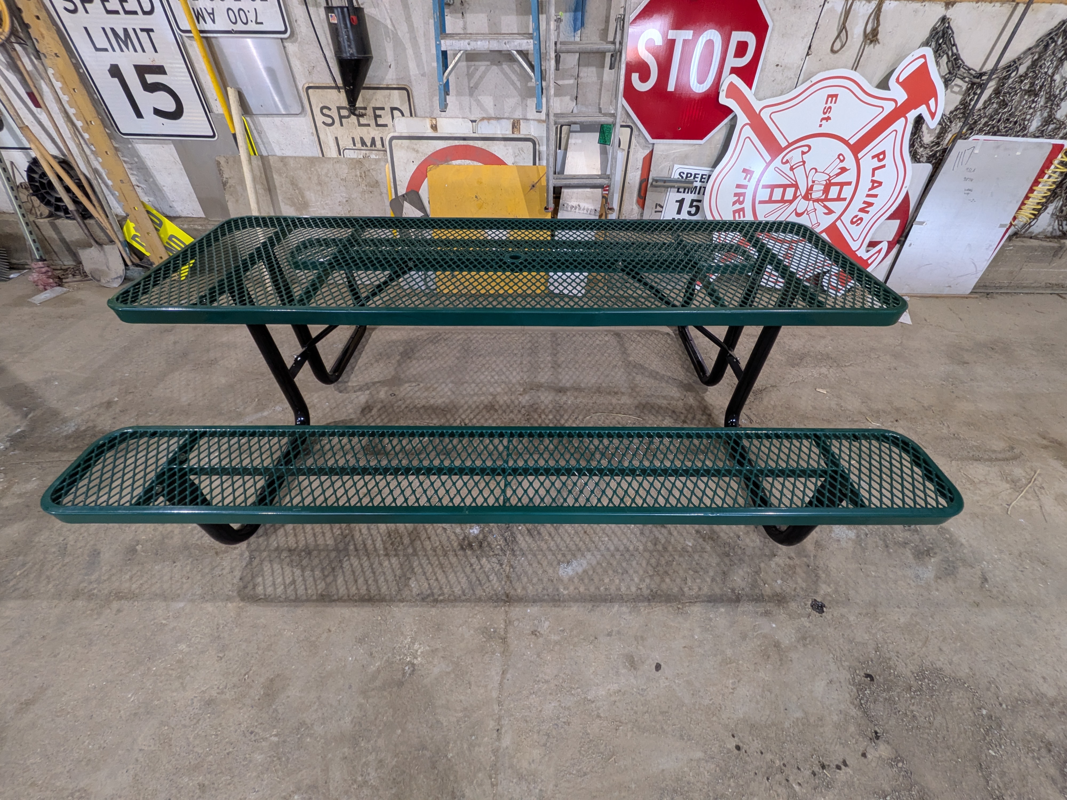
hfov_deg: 102.1
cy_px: 400
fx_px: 432
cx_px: 534
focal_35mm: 14
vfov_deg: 85.7
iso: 163
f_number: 2.2
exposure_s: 1/40
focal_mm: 1.83
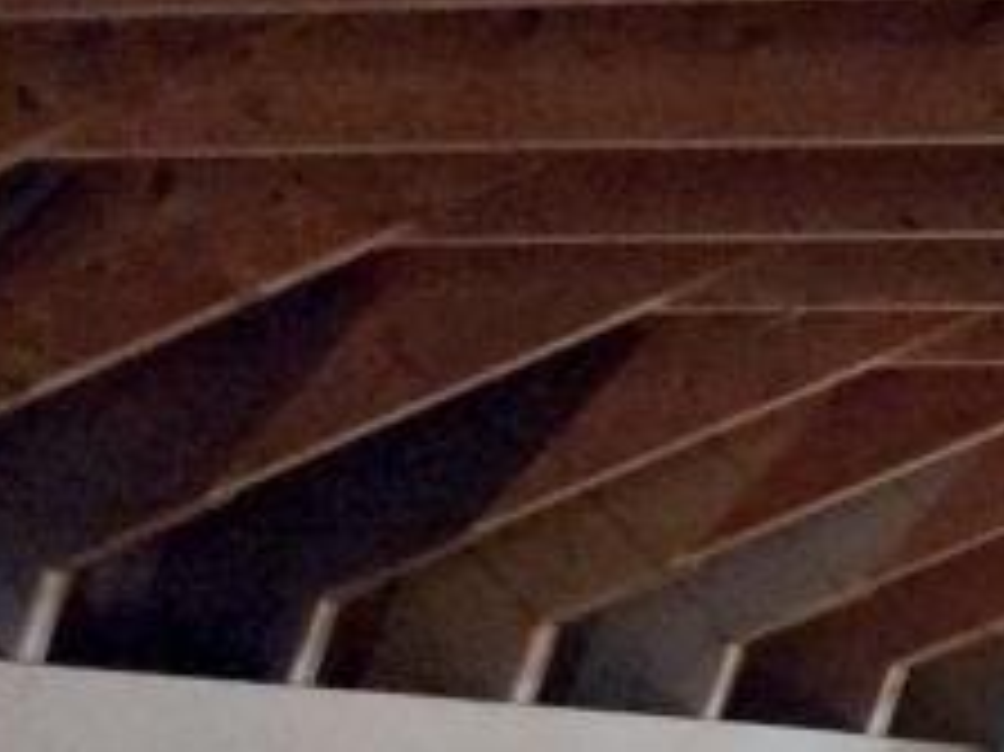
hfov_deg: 11.5
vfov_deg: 9.8
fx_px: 4261
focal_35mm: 147
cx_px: 2247
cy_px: 1130
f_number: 2.4
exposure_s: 1/24
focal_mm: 3.3
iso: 200
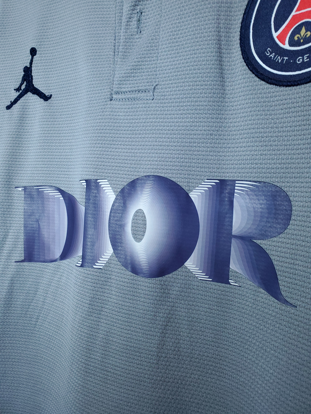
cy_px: 207
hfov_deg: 53.1
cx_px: 156
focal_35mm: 26
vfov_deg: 67.3
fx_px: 311
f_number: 2.4
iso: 160
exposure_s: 1/15
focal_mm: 4.3
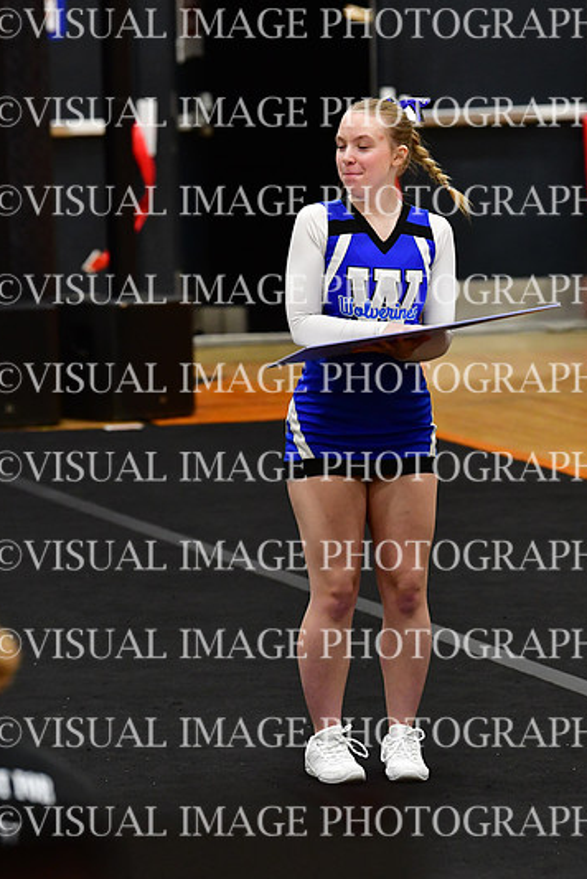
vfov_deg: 7.9
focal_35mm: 261
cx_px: 309
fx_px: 6375
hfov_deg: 5.3
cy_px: 422
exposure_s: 1/500
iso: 4000
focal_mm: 160
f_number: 4
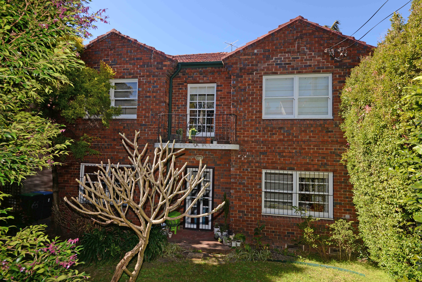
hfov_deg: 84.0
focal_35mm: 20
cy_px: 141
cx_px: 211
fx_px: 235
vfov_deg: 62.0
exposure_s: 1/125
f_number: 11
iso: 200
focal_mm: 20
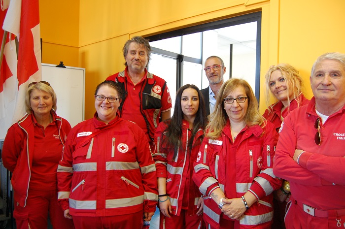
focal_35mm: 27
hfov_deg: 67.4
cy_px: 114
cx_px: 172
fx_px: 258
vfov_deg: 47.8
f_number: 3.5
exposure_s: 1/25
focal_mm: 18
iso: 800
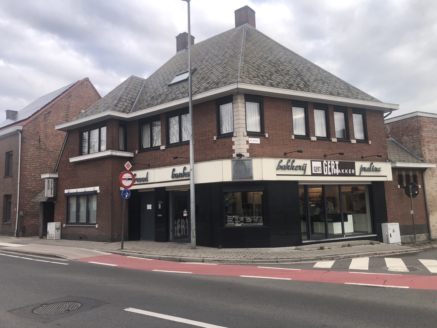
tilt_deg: +7.3
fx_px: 353
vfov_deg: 49.7
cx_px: 218
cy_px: 164
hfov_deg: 63.4
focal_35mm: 28
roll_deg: +2.0
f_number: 1.8
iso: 20
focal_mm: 3.99
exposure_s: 1/326
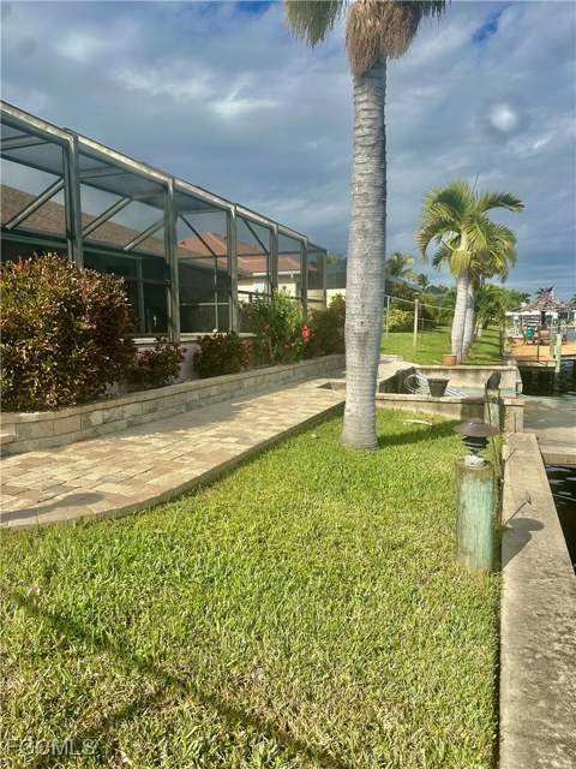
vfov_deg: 71.6
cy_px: 384
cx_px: 288
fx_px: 532
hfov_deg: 56.8
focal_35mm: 24
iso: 80
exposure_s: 1/6623
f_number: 1.78
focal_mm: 6.86
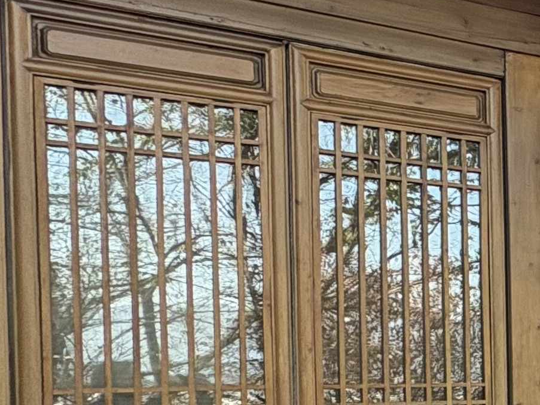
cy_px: 374
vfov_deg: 23.0
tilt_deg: -0.1
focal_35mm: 62
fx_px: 967
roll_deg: +1.1
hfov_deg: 17.1
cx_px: 1182
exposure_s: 1/130
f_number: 2.2
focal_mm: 2.22
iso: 80
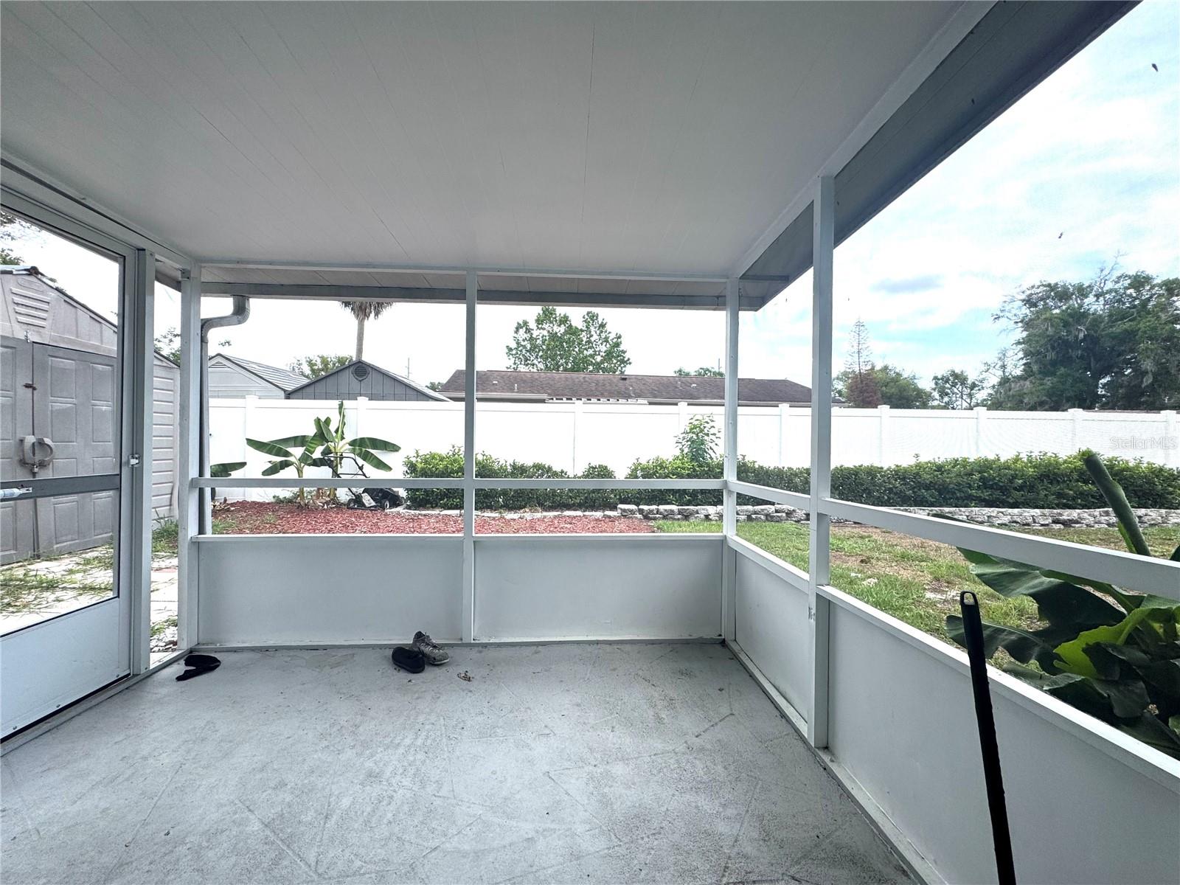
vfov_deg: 85.7
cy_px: 442
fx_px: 477
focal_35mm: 14
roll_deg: -1.5
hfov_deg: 102.1
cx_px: 590
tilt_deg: +0.6
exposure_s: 1/796
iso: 40
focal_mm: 2.22
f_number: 2.2
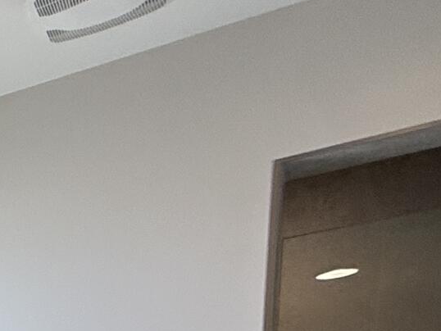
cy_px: 712
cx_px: -621
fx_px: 994
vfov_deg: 14.6
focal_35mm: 78
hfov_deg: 14.9
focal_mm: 2.22
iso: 80
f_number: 2.2
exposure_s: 1/120
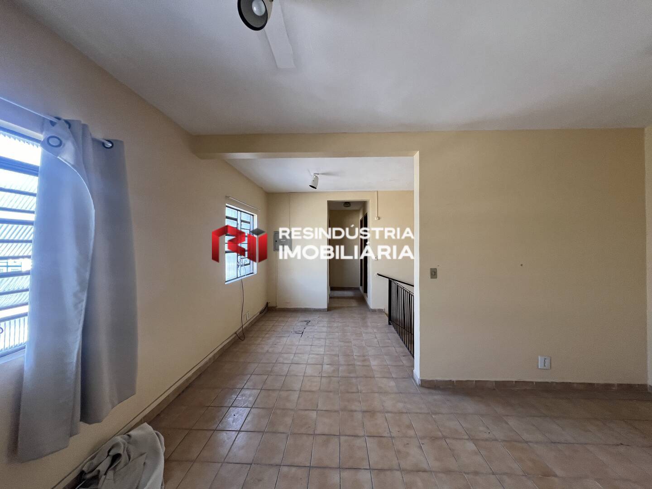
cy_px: 244
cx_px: 326
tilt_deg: +0.8
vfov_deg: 89.9
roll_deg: -0.3
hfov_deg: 106.2
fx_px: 245
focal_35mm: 13
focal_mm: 1.57
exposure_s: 1/99
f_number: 1.8
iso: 160
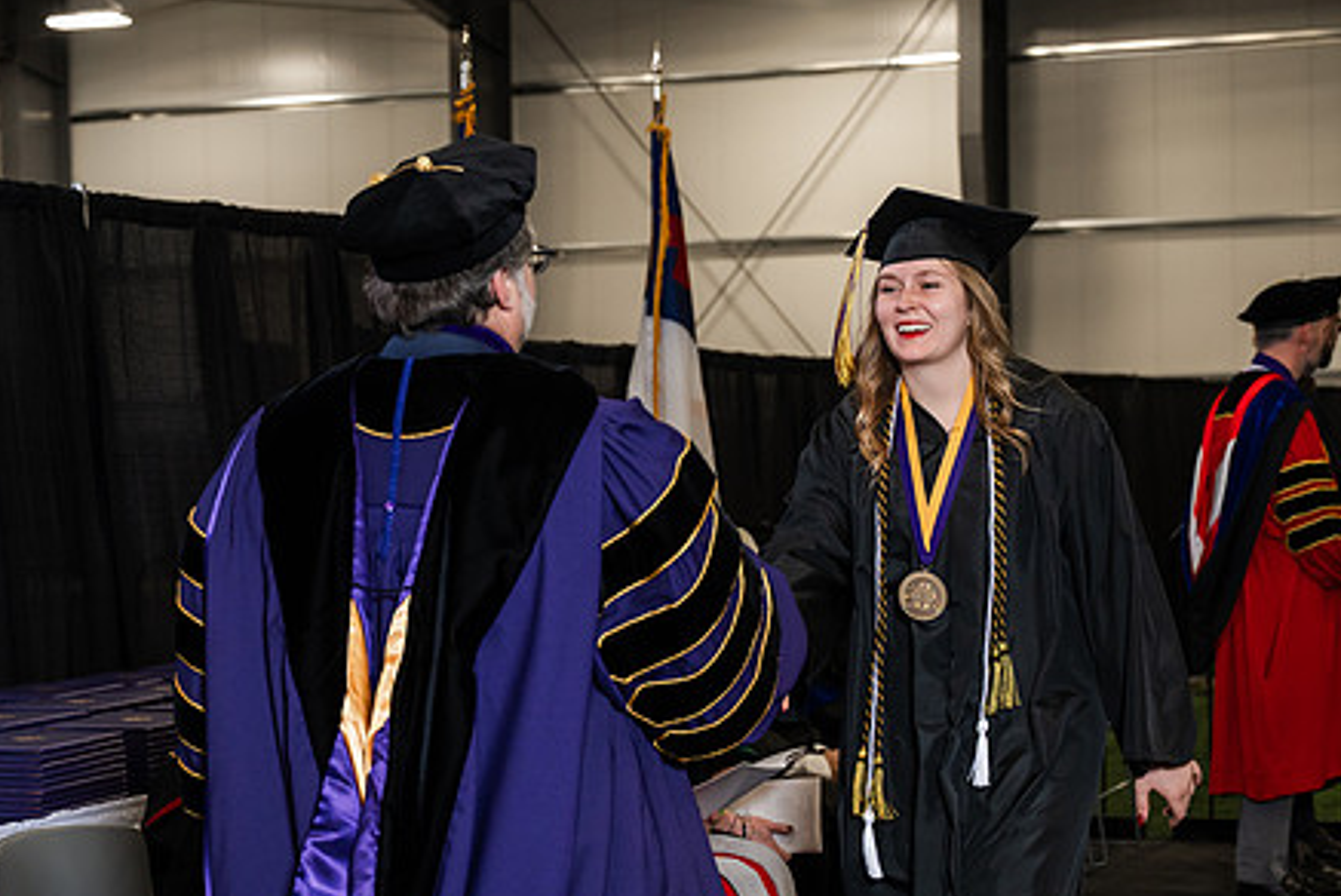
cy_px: 578
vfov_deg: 17.7
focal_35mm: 77
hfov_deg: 26.3
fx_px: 2870
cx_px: 660
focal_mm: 58
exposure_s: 1/200
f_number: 4.5
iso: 1250
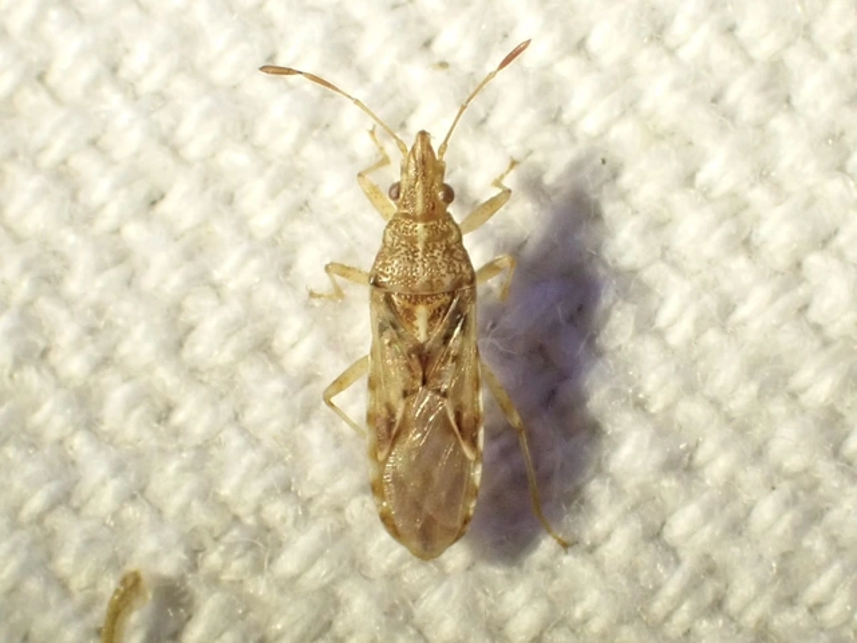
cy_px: 322
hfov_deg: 19.6
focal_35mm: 100
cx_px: 428
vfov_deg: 14.8
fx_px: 2476
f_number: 6.3
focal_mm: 18
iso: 320
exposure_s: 1/400
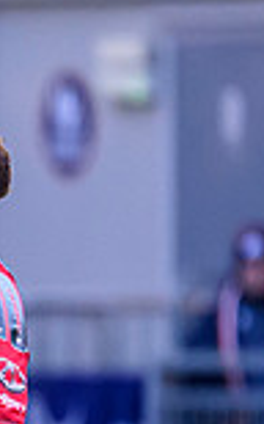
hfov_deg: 0.4
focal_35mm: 3288
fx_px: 37922
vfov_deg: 0.6
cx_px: -521
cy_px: 412
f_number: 4
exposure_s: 1/1000
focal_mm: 560
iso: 4000
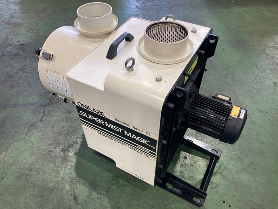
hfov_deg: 63.4
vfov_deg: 49.7
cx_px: 139
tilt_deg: -48.4
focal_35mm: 28
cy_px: 104
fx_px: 225
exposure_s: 1/73
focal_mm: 3.99
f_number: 1.8
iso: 80
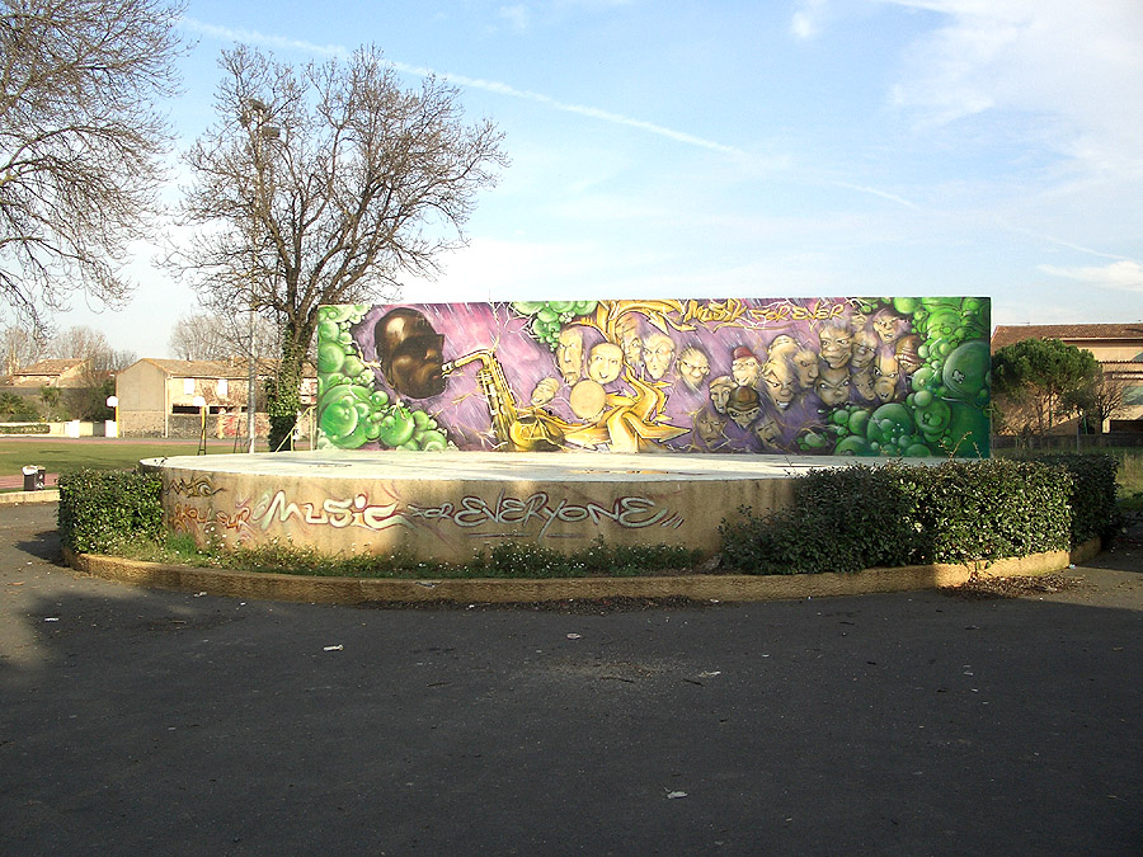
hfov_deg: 52.6
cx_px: 572
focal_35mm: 35
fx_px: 1156
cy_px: 428
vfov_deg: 40.7
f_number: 4.3
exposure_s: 1/320
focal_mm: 5.8
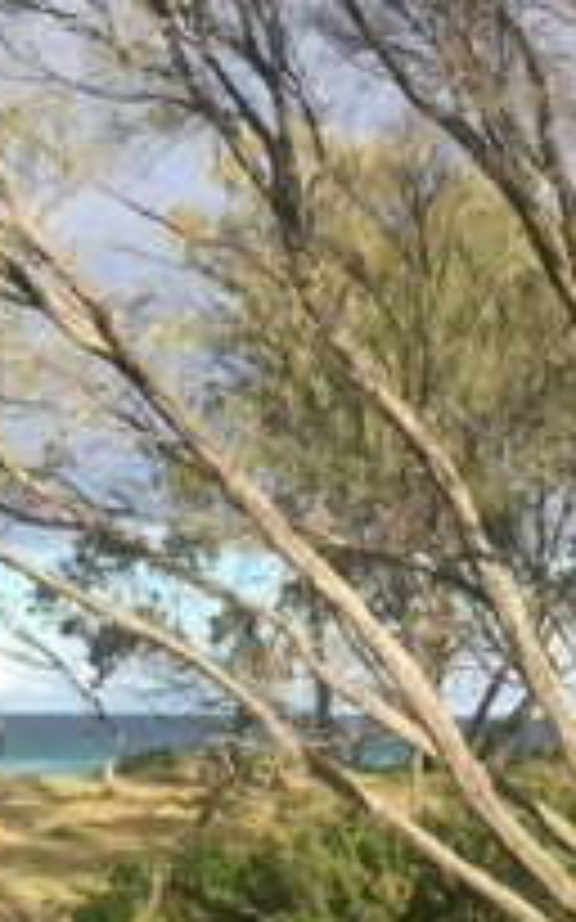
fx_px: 1960
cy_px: 337
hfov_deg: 16.6
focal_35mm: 78
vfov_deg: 26.4
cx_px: 94
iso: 32
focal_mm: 4.15
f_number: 2.2
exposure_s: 1/1068
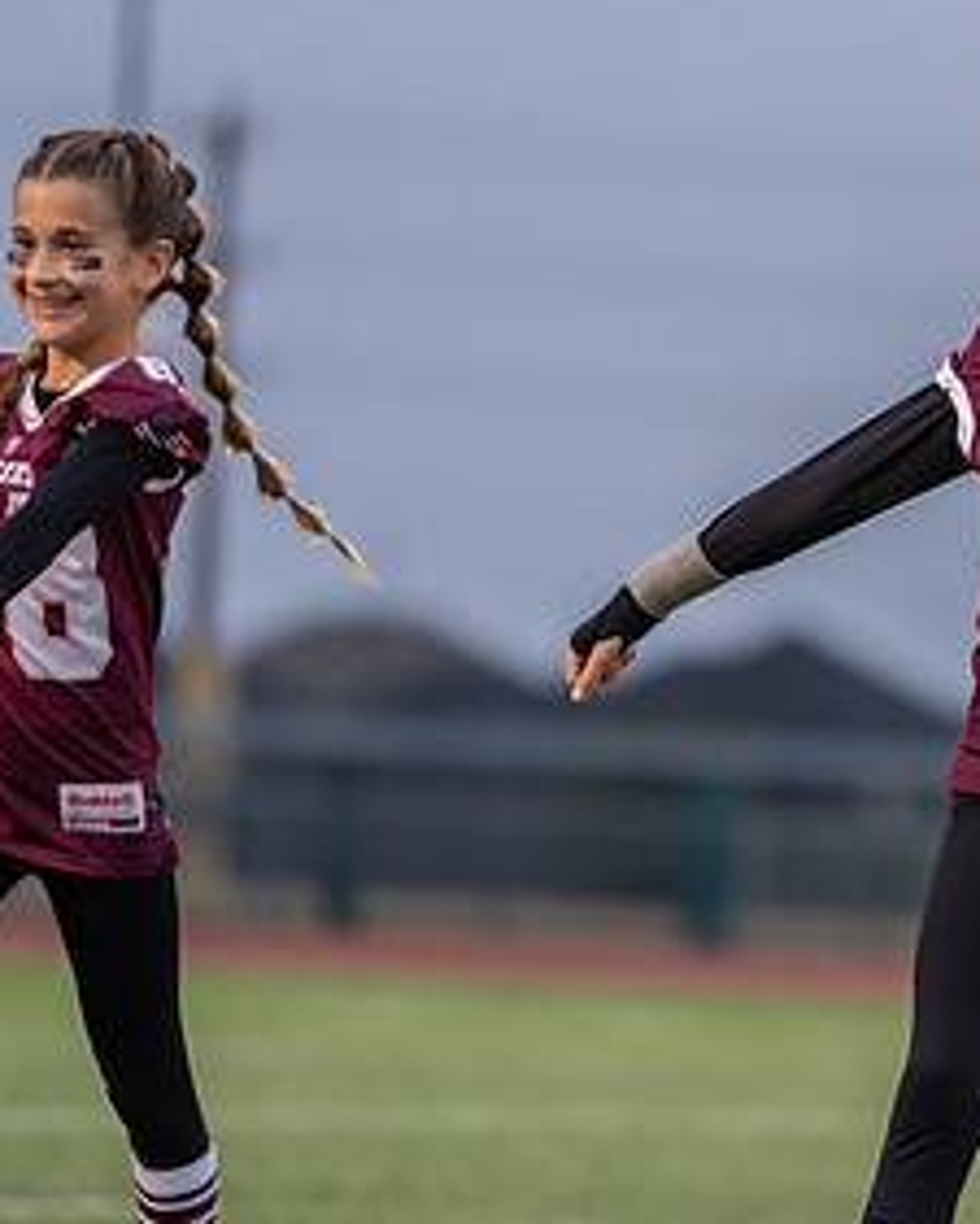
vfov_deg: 5.0
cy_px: 538
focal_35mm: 387
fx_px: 14023
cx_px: 1106
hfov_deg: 4.0
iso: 2000
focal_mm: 200
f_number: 2.8
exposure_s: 1/1250
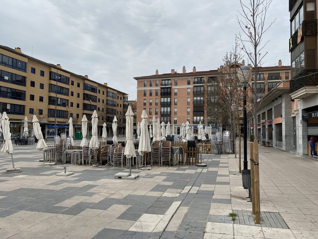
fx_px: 239
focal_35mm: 26
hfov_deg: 67.3
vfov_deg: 53.1
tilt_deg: +3.3
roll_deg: -0.7
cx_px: 159
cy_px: 120
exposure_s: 1/2967
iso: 32
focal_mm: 4.25
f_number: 1.8
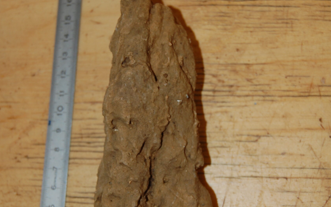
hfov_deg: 27.8
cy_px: 136
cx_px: 165
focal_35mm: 74
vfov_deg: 17.6
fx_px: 668
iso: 400
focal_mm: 32
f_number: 4.5
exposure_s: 1/60
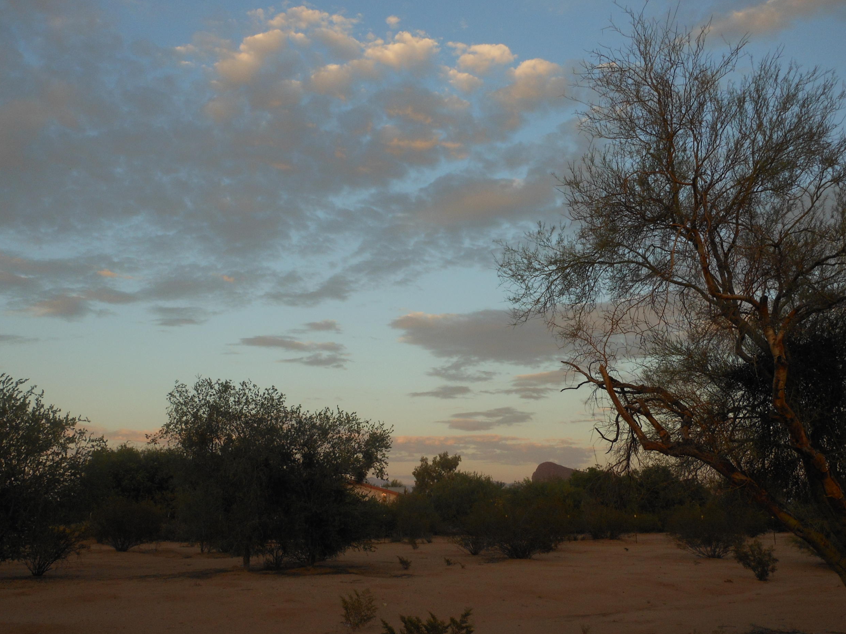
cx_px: 408
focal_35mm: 34
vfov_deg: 41.8
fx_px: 831
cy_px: 306
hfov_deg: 53.9
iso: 80
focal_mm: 5
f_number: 3.7
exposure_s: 1/160
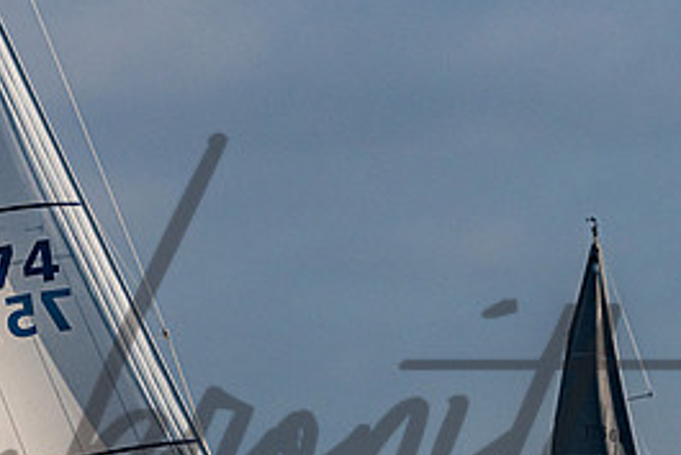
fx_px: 16220
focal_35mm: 857
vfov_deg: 1.6
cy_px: 307
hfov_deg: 2.4
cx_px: 185
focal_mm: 280
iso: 400
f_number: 6.3
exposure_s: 1/6400
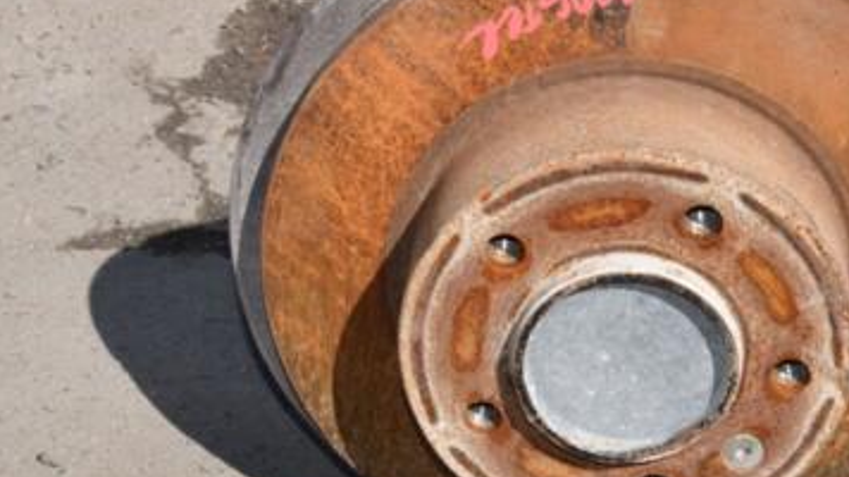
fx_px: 2386
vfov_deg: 11.4
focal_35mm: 106
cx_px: 577
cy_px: 219
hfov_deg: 20.1
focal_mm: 40
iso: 800
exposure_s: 1/200
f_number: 29
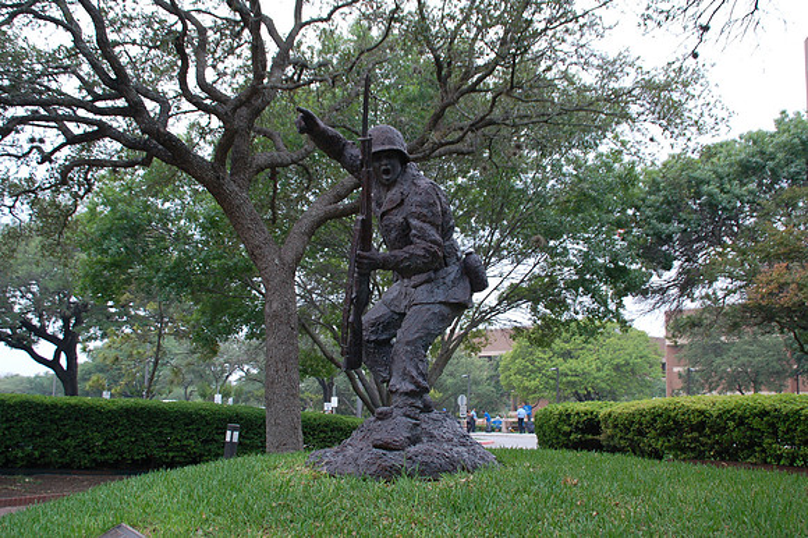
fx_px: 841
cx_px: 404
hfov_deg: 51.3
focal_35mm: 38
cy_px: 269
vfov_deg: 35.5
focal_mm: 25
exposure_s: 1/80
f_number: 4.5
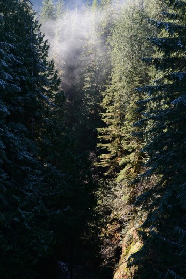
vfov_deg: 36.2
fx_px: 426
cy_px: 140
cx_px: 93
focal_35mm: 55
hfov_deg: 24.6
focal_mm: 55
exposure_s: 1/160
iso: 400
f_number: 7.1
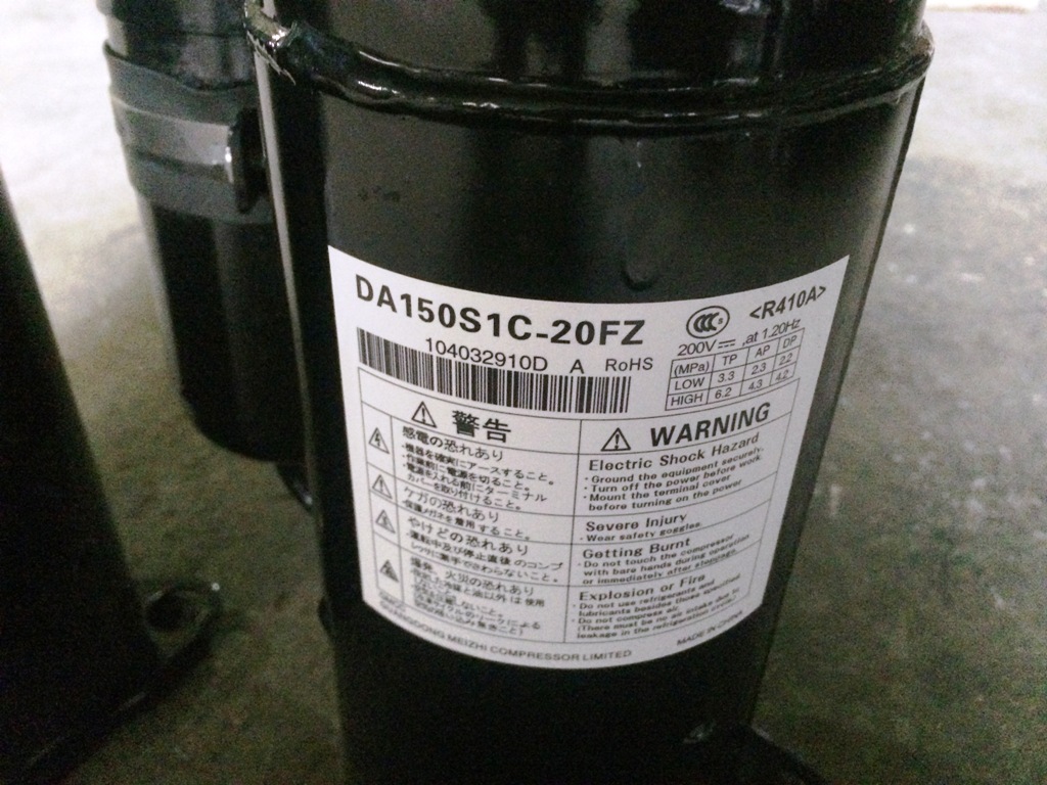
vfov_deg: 48.2
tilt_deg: -33.6
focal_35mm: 29
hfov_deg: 61.7
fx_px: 877
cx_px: 524
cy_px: 392
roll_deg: -1.5
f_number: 2.2
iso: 800
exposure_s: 1/17
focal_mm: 4.15
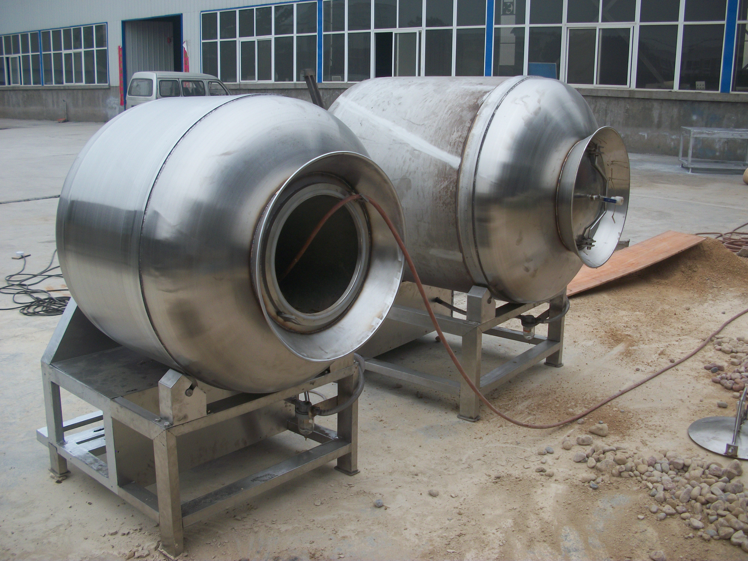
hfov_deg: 52.6
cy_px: 280
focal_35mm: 35
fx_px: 756
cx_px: 374
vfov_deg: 40.7
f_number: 3.1
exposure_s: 1/80
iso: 80
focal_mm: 6.3
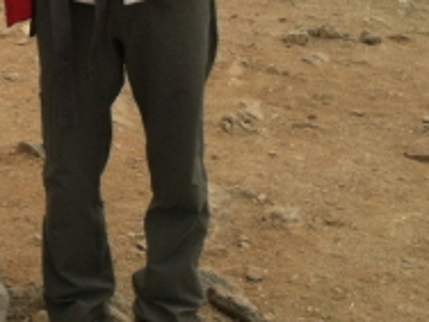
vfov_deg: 11.3
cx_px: -123
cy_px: 16
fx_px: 1611
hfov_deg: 14.5
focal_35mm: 130
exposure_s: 1/981
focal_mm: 3.85
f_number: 2.8
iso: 80
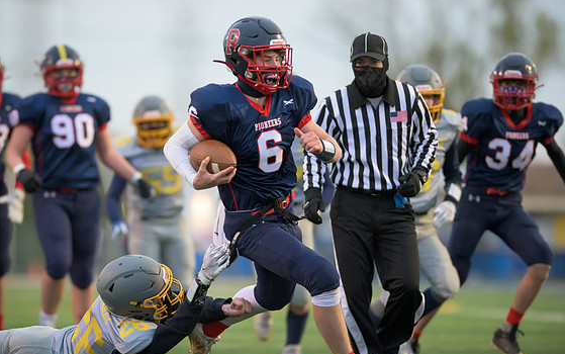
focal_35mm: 285
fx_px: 4391
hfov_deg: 7.4
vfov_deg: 4.6
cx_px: 185
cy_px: 174
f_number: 2
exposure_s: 1/1600
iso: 2500
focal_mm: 200
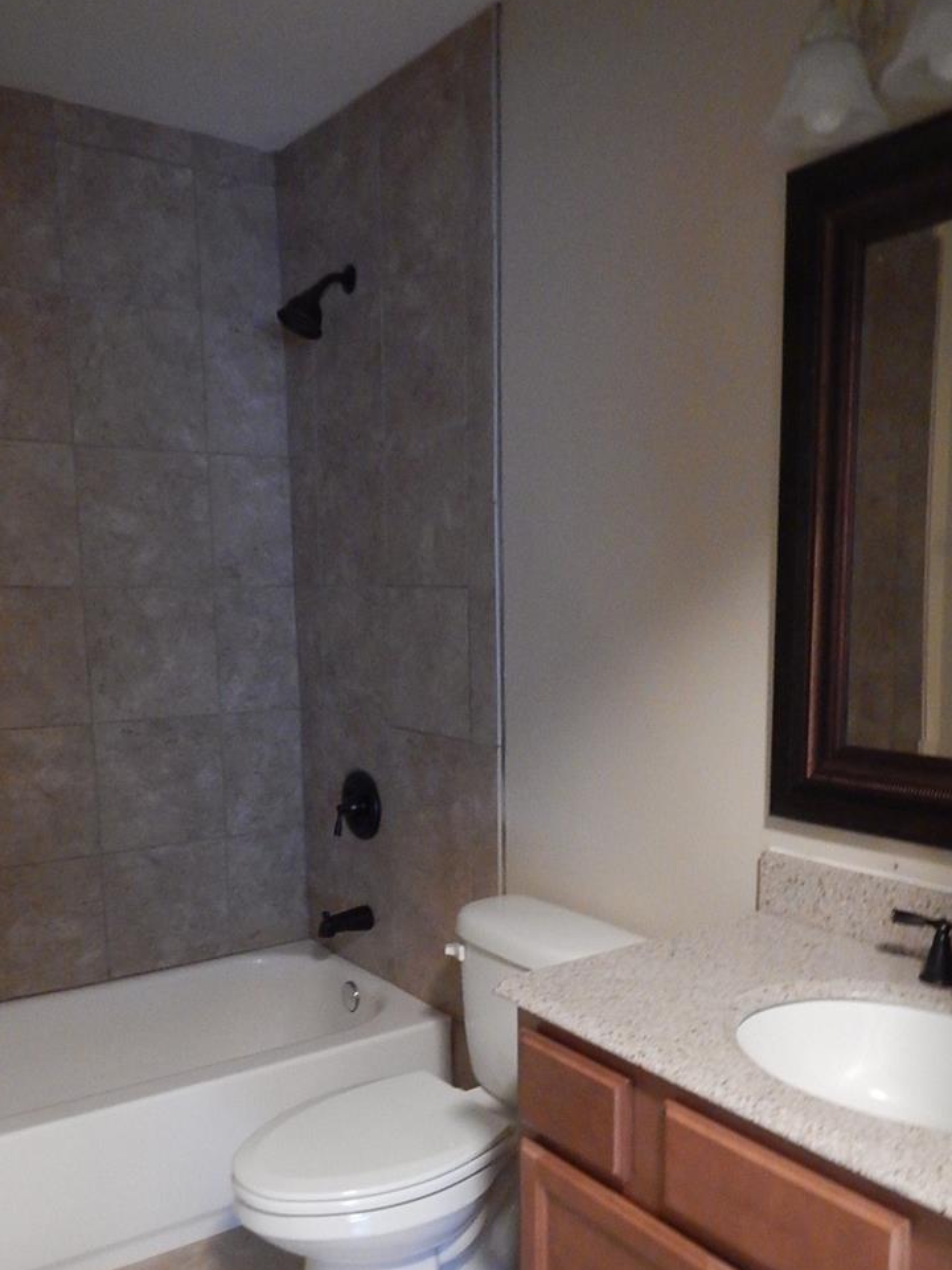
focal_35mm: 30
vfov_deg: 59.3
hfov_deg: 46.8
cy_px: 779
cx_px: 489
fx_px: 1100
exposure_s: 1/13
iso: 800
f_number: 2.8
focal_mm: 4.3
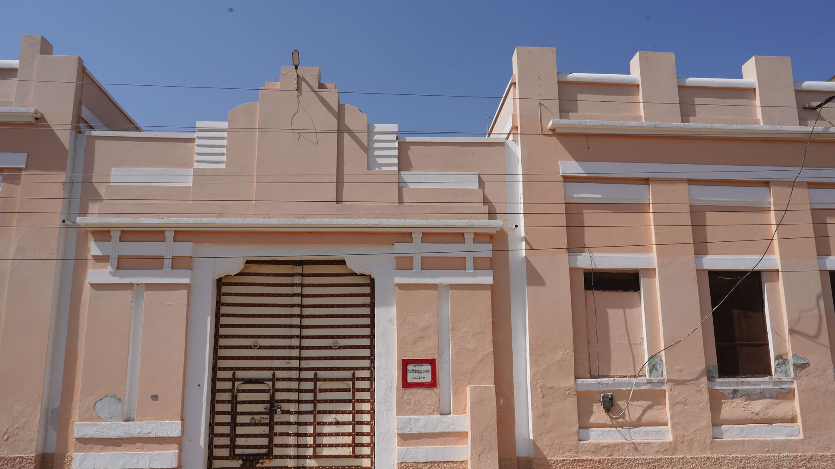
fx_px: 576
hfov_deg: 71.9
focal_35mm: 26
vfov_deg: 44.2
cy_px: 280
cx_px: 423
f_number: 18
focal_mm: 24
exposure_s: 1/125
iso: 100
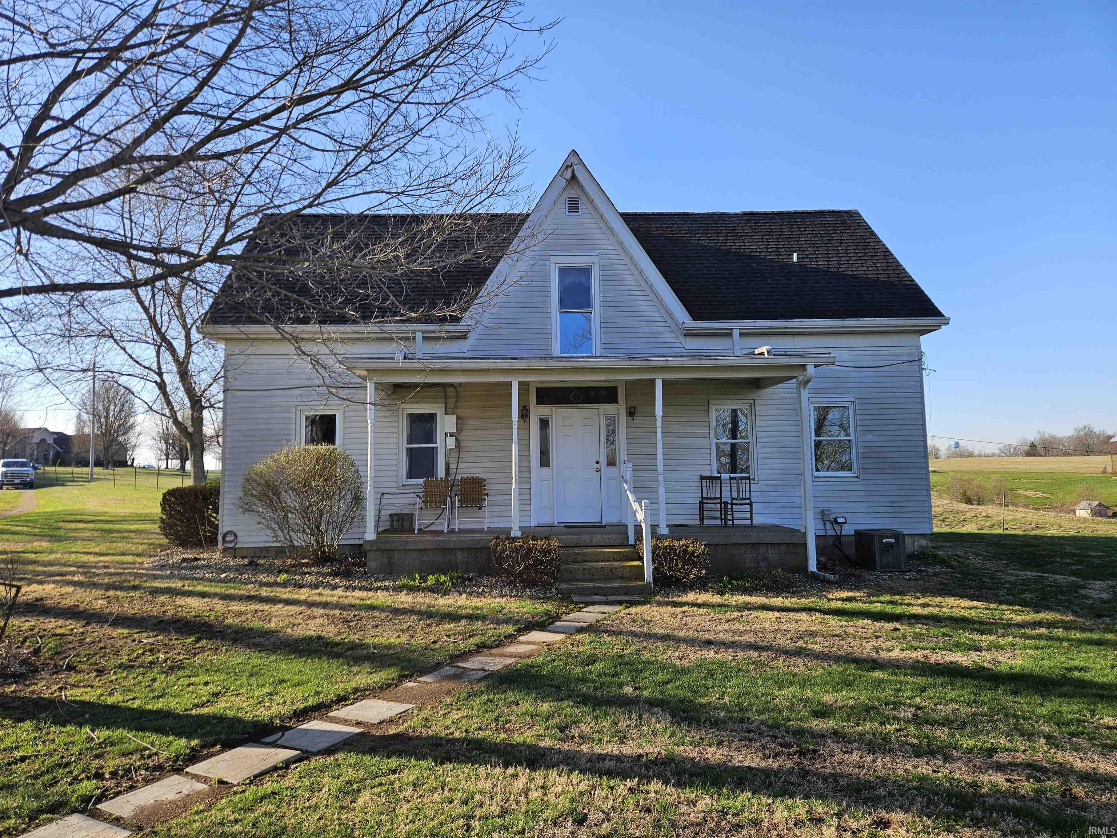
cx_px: 558
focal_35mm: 23
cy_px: 419
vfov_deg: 58.9
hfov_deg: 73.9
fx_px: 742
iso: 25
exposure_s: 1/707
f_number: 1.8
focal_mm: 5.4
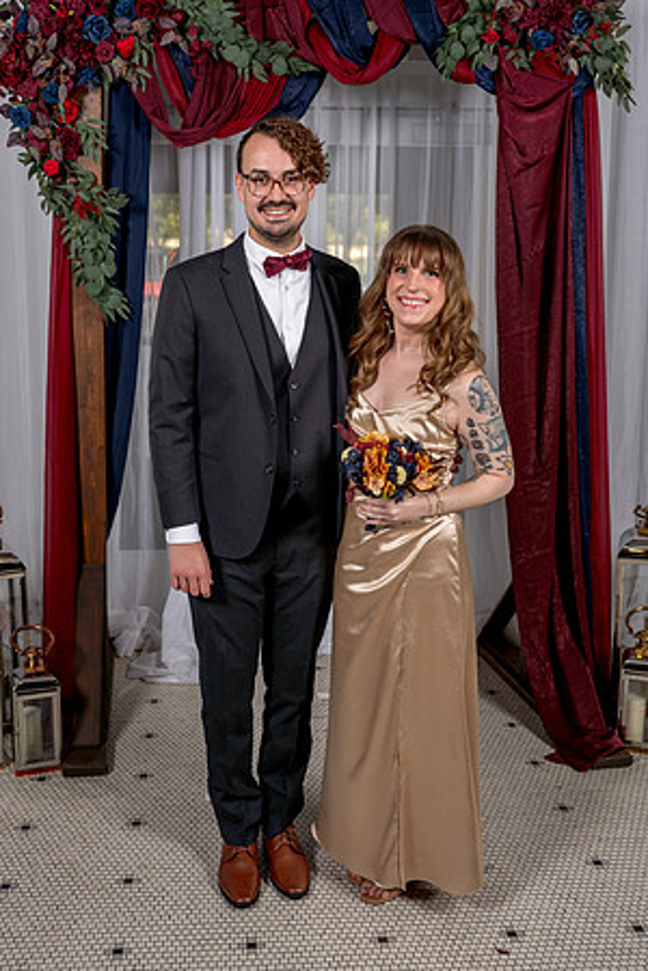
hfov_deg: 37.9
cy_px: 486
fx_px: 945
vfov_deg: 54.4
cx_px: 324
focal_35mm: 35
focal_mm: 35
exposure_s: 1/160
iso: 100
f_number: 5
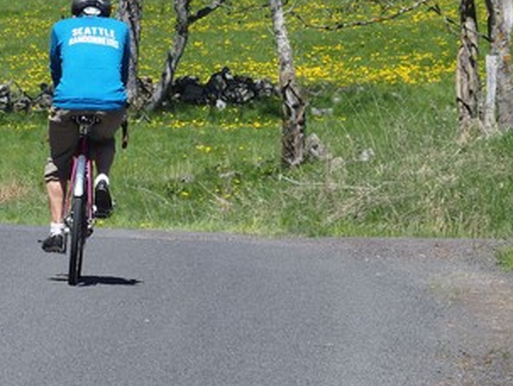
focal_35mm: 384
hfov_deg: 5.1
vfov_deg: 3.9
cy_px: 29
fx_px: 5698
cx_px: 49
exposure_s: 1/500
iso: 100
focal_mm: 38.6
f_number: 4.5
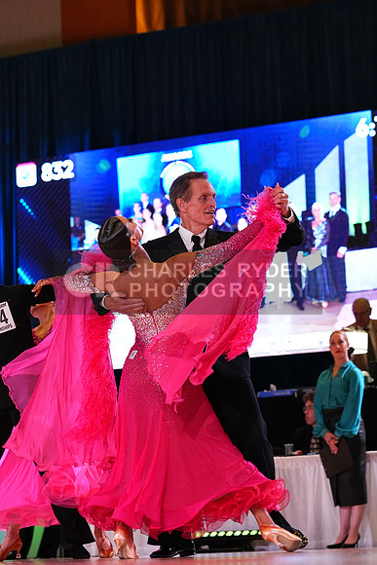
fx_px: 2276
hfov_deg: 9.5
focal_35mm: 145
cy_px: 282
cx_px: 188
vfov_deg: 14.2
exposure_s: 1/320
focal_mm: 145
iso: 5000
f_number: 5.6
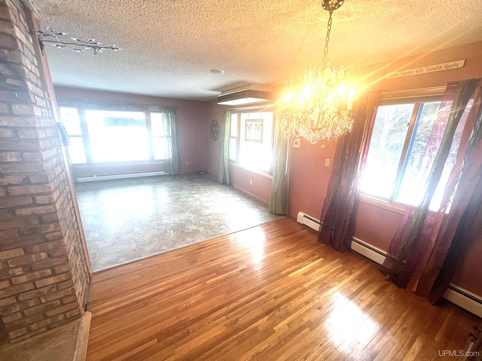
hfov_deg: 106.2
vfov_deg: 89.9
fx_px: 181
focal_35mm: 13
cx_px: 241
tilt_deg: -16.6
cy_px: 180
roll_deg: -2.7
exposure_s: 1/60
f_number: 1.8
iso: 125
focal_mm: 1.57
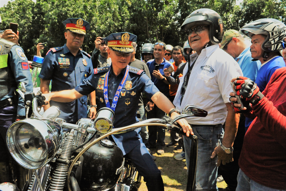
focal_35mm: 24
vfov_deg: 53.1
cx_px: 143
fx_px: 191
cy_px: 96
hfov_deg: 73.8
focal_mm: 24
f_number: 11
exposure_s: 1/1600
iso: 5000
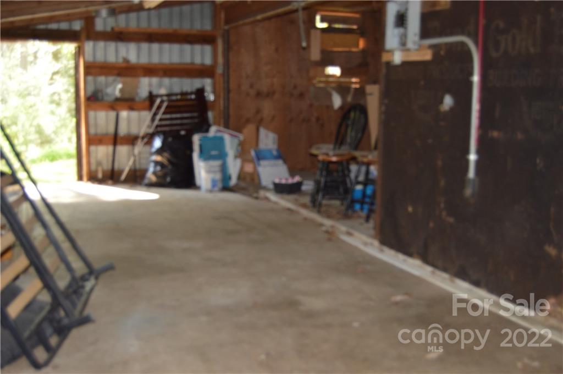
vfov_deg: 31.8
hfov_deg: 46.5
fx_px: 656
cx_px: 282
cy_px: 187
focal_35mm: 42
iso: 400
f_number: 4
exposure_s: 1/60
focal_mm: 28
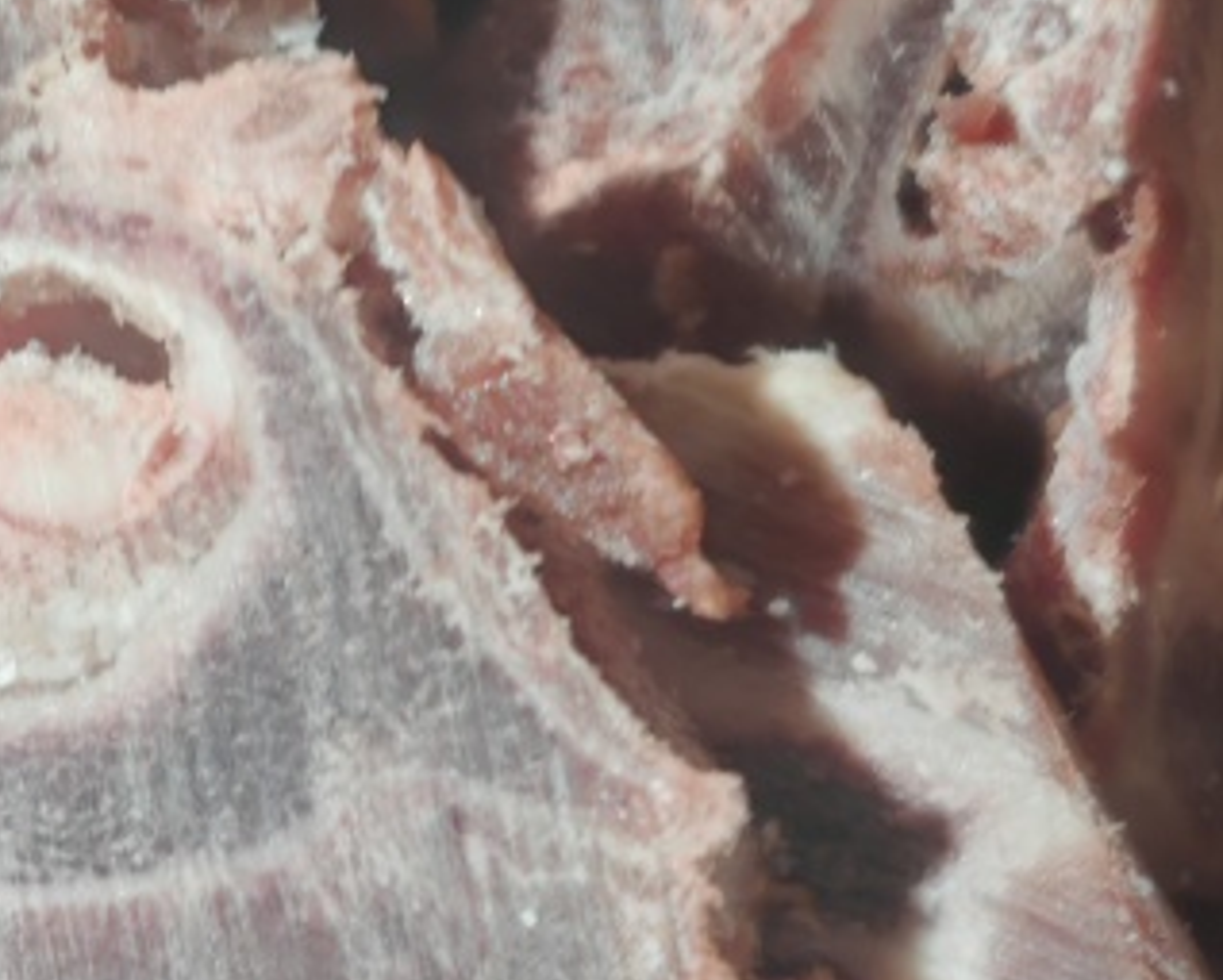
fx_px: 4891
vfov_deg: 11.4
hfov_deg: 14.1
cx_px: 31
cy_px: 323
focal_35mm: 135
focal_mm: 7.62
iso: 320
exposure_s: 1/50
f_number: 1.6
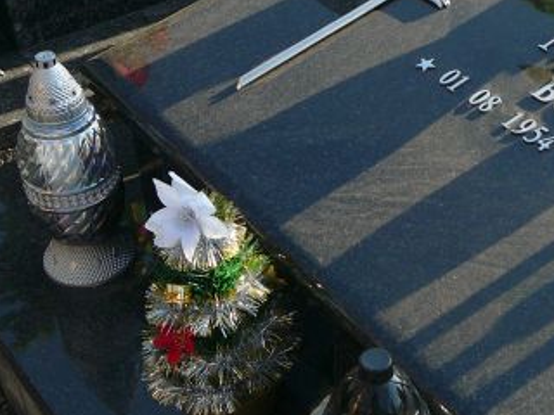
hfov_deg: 26.9
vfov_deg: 21.0
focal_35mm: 70
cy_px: 150
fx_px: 1120
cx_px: 485
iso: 80
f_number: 2.8
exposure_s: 1/320
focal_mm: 5.2
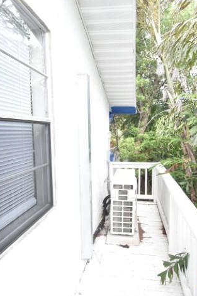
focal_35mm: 23
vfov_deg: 76.1
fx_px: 189
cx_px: 119
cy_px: 149
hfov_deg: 54.6
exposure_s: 1/125
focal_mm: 10
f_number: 5.6
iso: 400
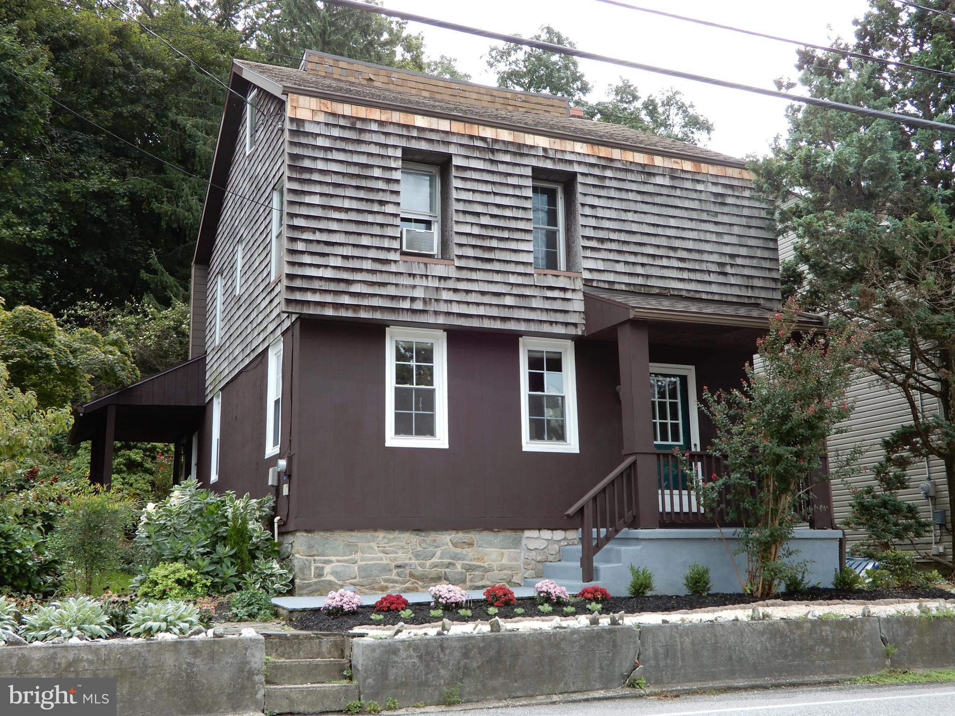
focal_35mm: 38
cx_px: 478
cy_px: 358
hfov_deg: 49.0
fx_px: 1048
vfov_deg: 37.7
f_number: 4
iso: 80
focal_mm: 6.8
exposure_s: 1/160
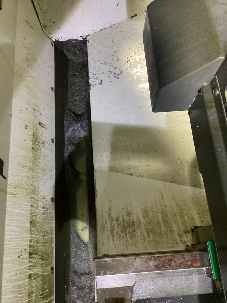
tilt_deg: -70.3
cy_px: 152
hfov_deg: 45.4
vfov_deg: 58.4
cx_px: 114
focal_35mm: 31
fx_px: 271
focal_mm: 3.3
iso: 640
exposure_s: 1/30
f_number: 2.4
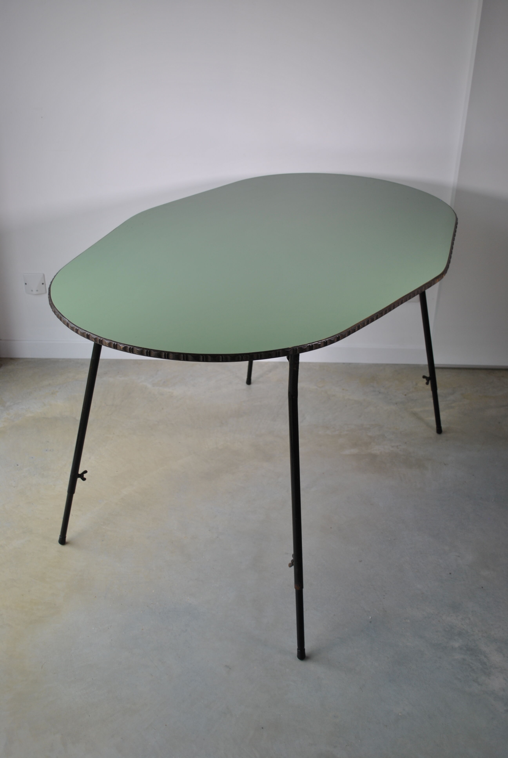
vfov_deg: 53.1
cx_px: 254
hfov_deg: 37.0
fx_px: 760
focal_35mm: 36
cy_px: 379
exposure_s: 1/50
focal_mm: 24
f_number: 4
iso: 100
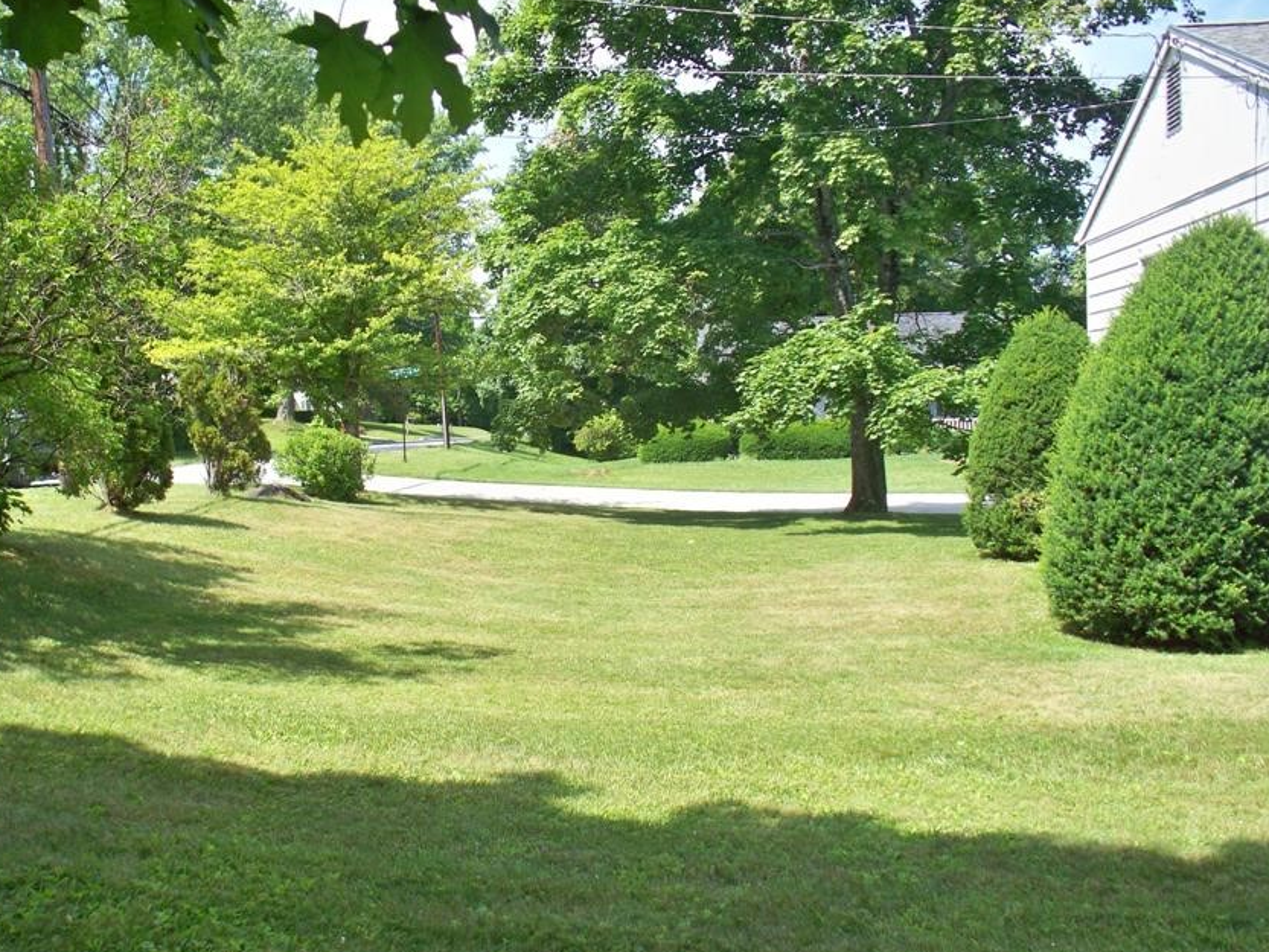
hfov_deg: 43.6
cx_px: 491
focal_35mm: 43
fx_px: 1577
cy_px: 536
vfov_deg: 33.6
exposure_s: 1/640
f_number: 2.8
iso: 80
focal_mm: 7.54
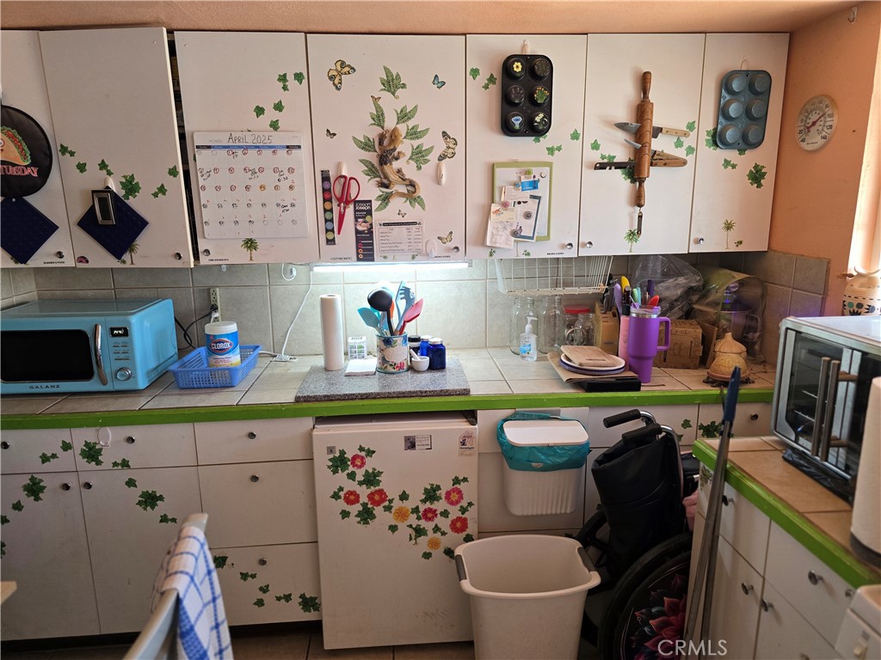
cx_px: 440
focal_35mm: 23
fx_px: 585
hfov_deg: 73.9
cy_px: 330
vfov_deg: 58.9
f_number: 1.7
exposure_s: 1/120
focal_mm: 6.3
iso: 250
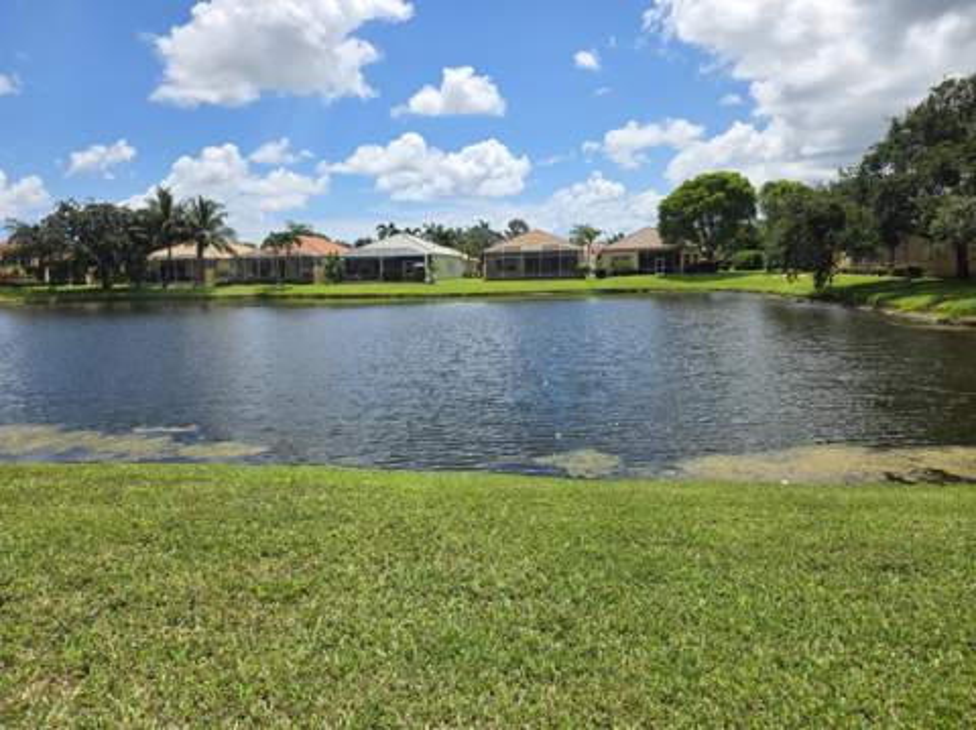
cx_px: 488
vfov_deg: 58.8
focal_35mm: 23
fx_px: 648
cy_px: 365
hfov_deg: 74.0
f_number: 1.7
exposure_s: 1/7944
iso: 80
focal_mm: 6.25
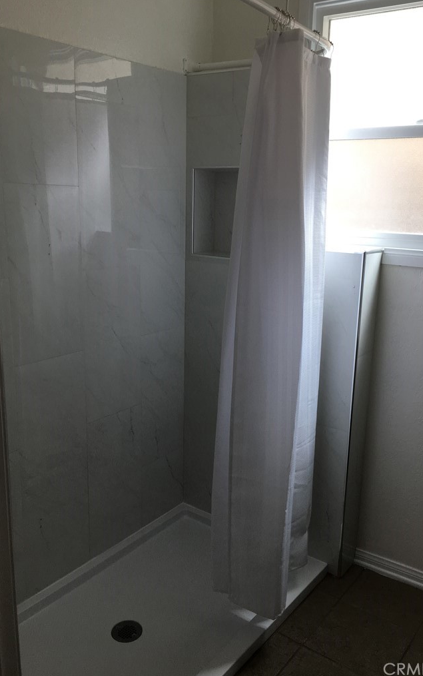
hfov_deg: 40.6
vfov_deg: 61.2
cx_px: 232
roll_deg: -1.9
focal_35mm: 31
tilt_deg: -14.2
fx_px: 571
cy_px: 338
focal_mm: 4.15
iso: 32
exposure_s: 1/120
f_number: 2.2
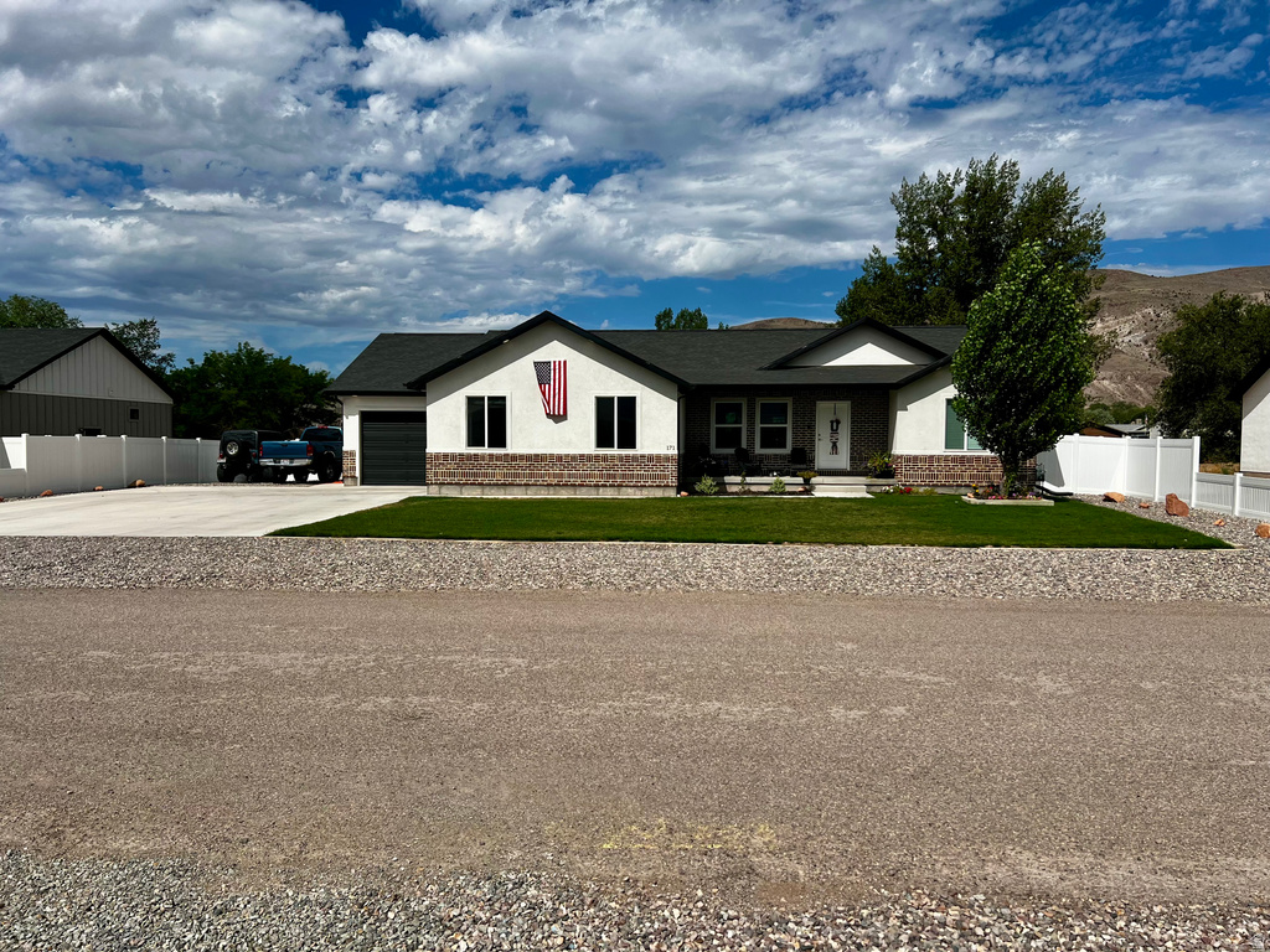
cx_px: 635
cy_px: 476
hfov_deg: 67.3
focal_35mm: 26
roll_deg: -0.4
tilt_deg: -2.8
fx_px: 954
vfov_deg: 53.1
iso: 50
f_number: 1.5
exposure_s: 1/8696
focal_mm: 5.7
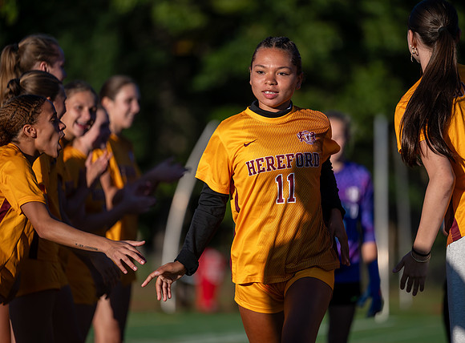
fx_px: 2736
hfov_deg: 9.7
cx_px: 266
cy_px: 166
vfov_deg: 7.2
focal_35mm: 205
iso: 80
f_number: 2.8
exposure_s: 1/2000
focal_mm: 185
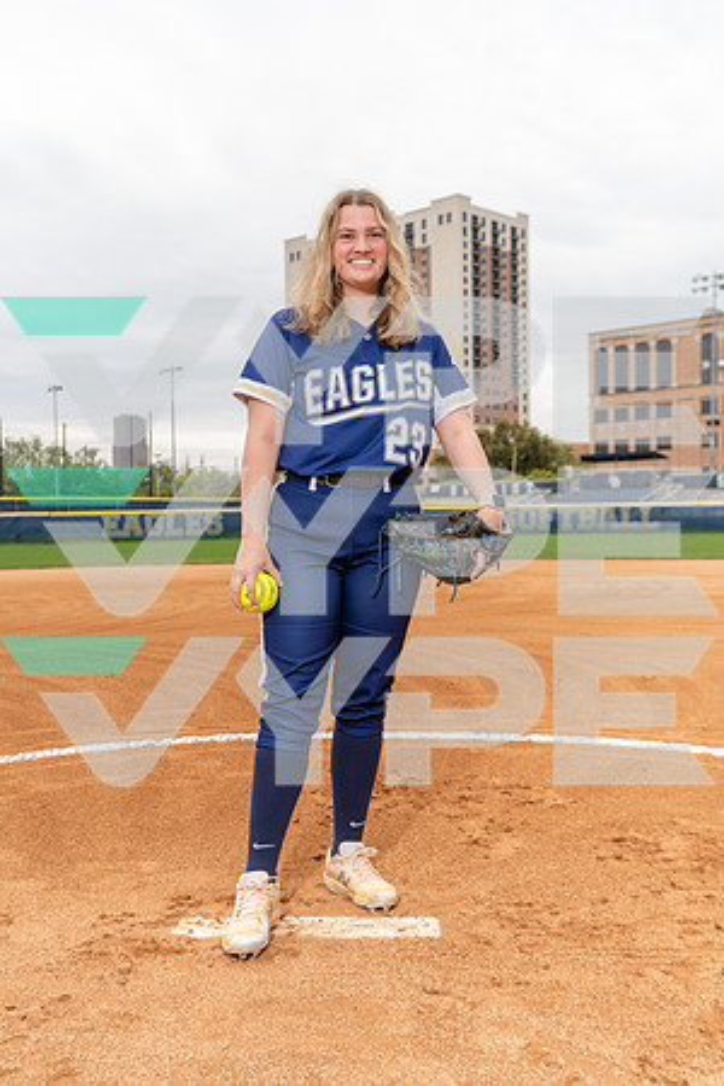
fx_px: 1146
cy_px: 543
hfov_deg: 35.1
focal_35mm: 38
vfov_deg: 50.7
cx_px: 362
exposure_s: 1/250
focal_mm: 38
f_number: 4.5
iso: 100
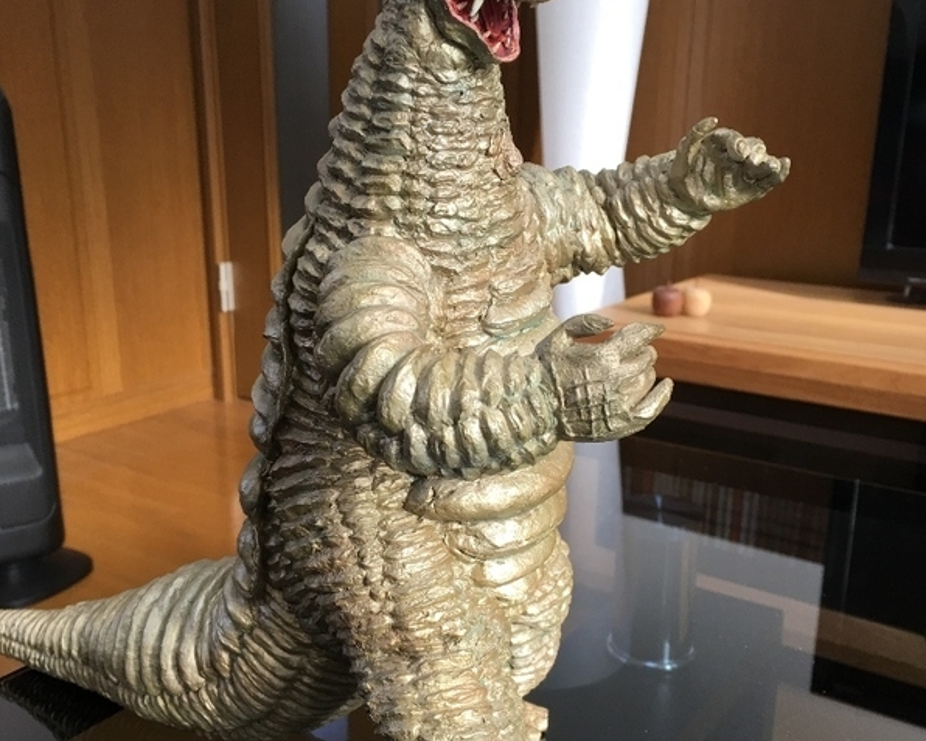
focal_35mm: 38
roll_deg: -0.6
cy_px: 430
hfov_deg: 47.9
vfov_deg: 39.1
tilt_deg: -17.2
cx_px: 461
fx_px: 1042
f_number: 2.2
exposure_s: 1/40
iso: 25
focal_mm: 4.15
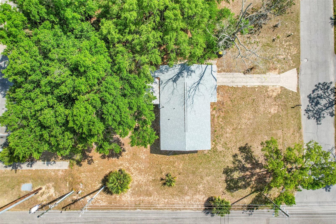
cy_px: 112
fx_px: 205
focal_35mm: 22
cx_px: 168
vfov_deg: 57.2
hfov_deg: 78.6
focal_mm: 8.38
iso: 110
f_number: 2.8
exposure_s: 1/320
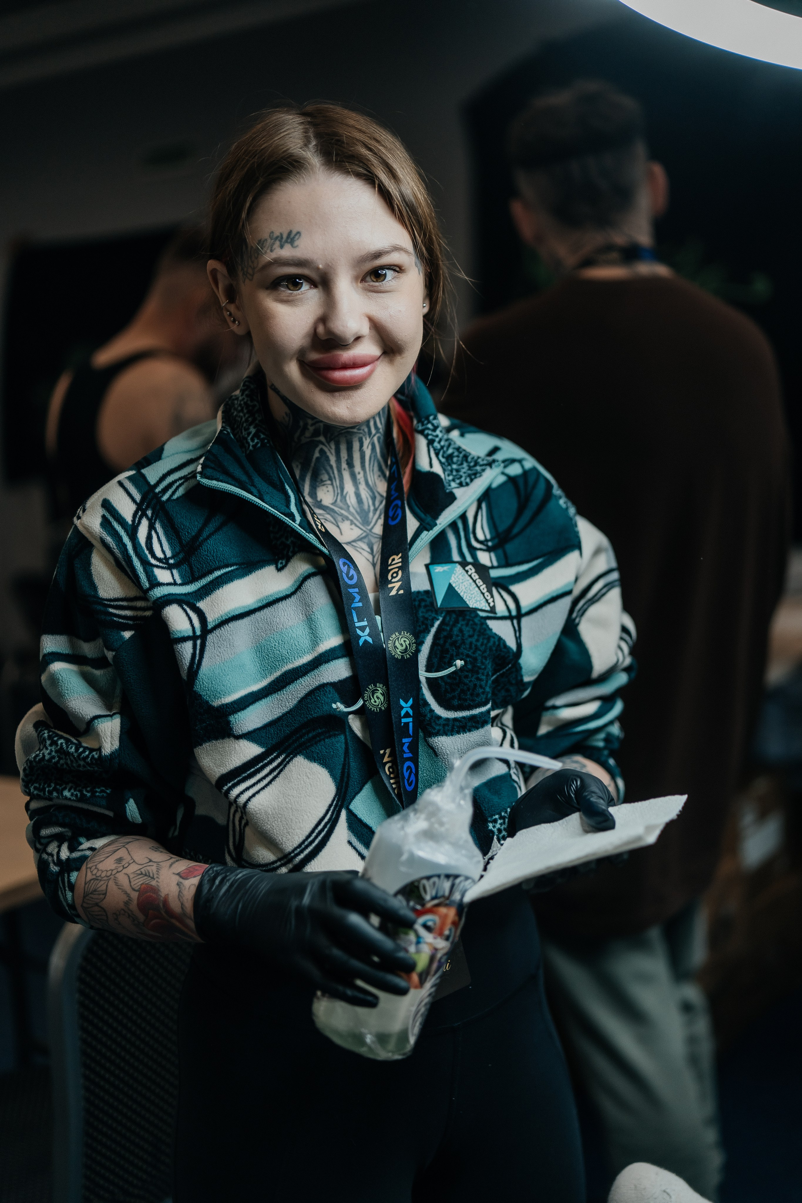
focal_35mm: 45
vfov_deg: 43.6
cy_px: 602
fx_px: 1504
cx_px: 401
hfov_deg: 29.9
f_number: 1.8
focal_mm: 45
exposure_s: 1/250
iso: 250
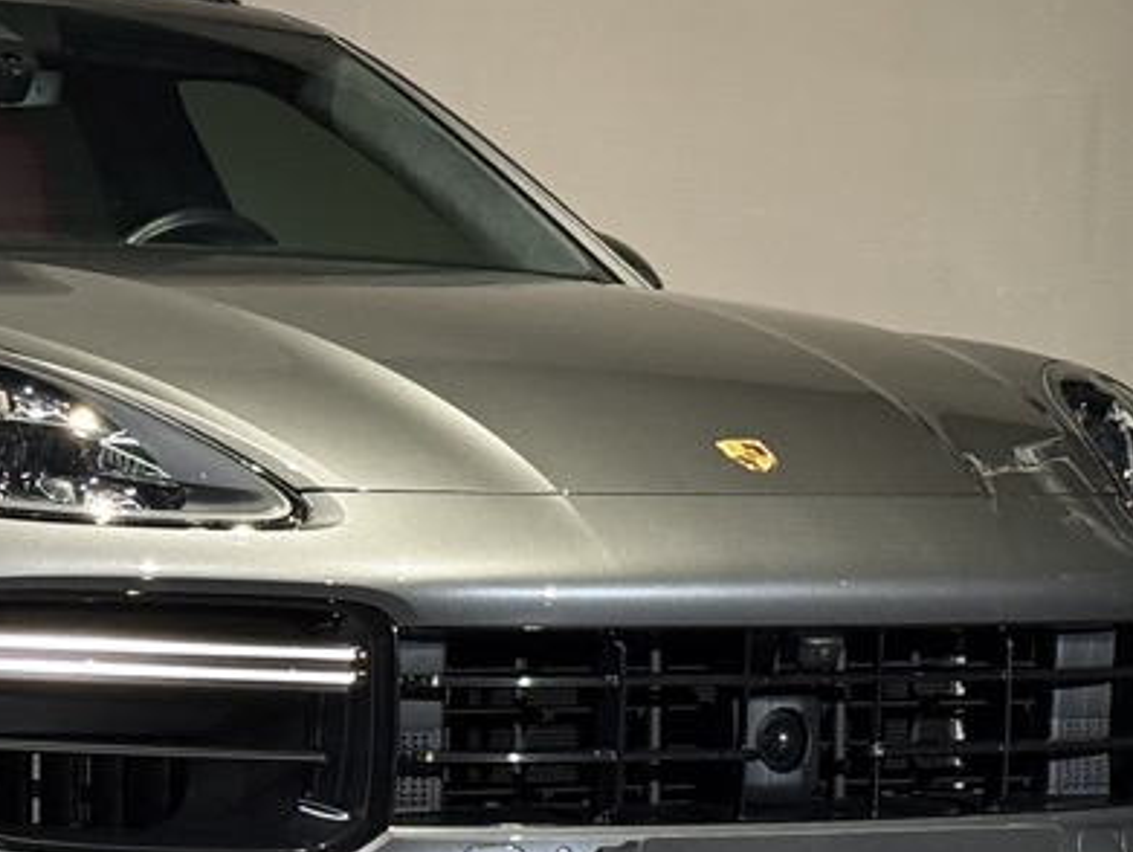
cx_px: 185
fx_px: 5143
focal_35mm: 157
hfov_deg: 12.5
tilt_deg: -3.0
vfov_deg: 9.4
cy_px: 774
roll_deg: -0.4
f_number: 1.78
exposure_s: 1/60
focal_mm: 6.76
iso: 160
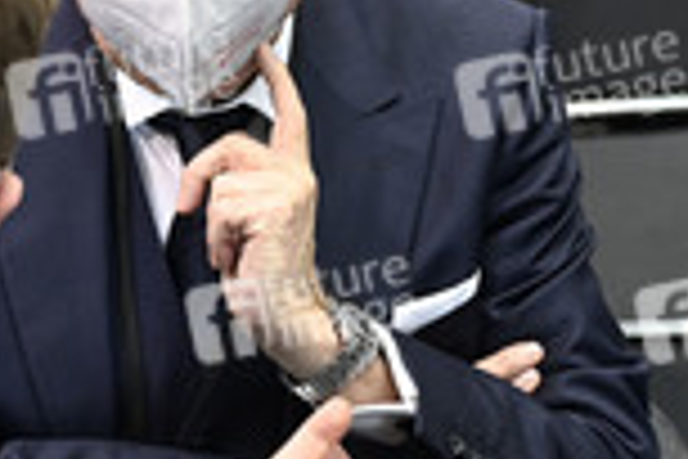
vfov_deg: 2.3
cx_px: 182
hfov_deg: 3.5
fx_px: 11236
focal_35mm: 588
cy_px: 198
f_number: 5.6
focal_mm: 200
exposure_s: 1/320
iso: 8000
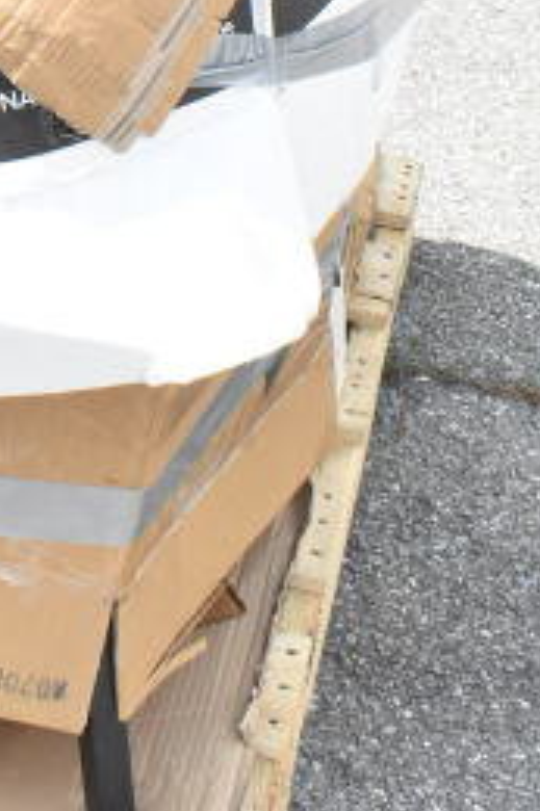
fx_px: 2140
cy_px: -284
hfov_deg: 13.8
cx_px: -178
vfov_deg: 19.5
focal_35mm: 95
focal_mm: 18
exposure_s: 1/640
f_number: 13
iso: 1600
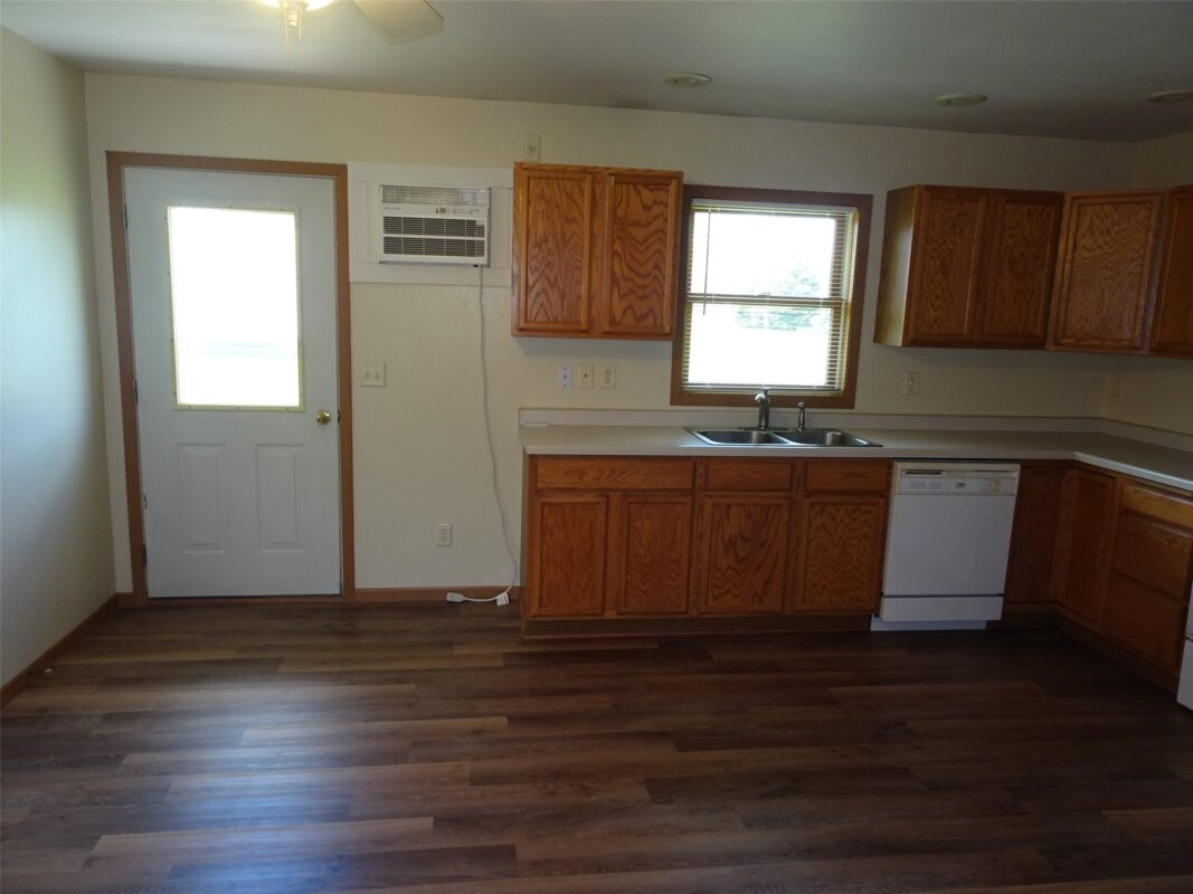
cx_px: 596
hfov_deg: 71.6
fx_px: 827
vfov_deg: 56.8
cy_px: 447
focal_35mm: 24
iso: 125
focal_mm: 4.1
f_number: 3.5
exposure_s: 1/30
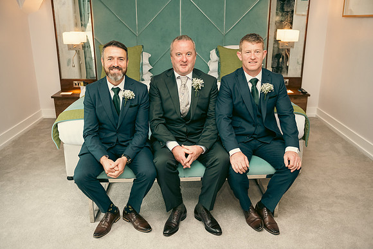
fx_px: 332
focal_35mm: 32
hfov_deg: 58.7
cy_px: 124
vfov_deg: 41.1
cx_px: 186
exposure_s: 1/160
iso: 800
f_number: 3.5
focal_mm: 32
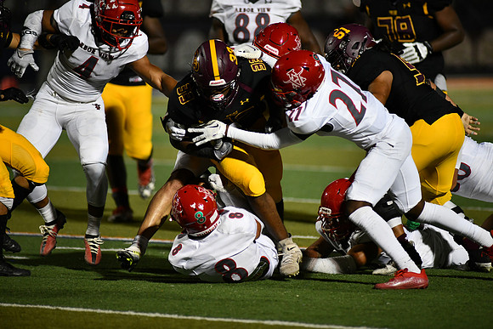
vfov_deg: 4.6
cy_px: 164
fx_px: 4109
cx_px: 246
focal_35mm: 300
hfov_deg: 6.9
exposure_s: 1/1000
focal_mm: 300
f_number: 2.8
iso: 2000
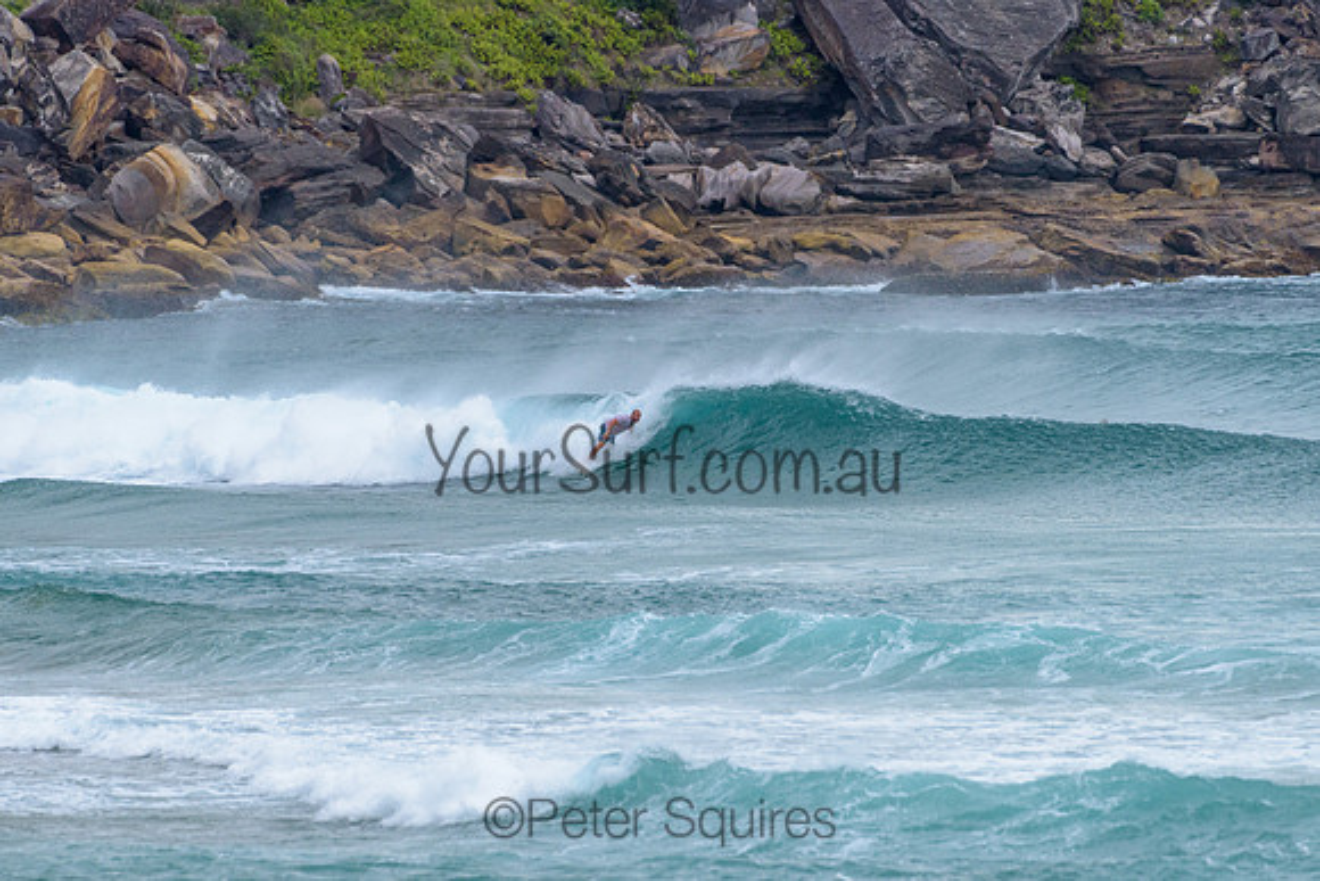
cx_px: 642
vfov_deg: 2.2
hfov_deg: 3.4
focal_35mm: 613
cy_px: 429
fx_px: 22487
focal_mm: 500
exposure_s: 1/2000
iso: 560
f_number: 5.6
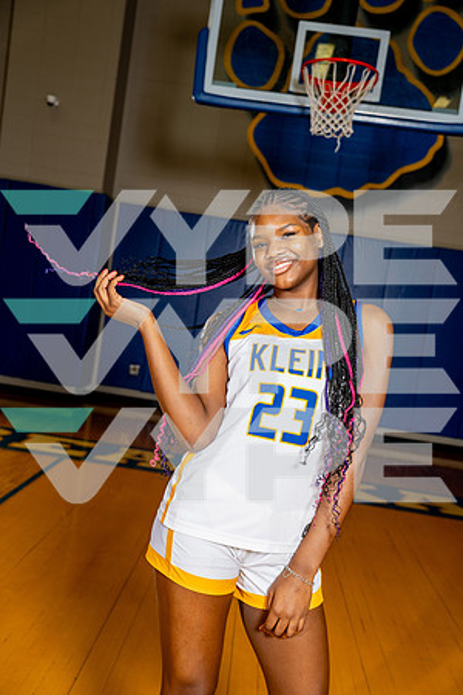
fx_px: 791
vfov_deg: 47.4
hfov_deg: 32.6
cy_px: 348
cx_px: 232
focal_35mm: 41
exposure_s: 1/250
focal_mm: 41
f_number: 4
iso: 160
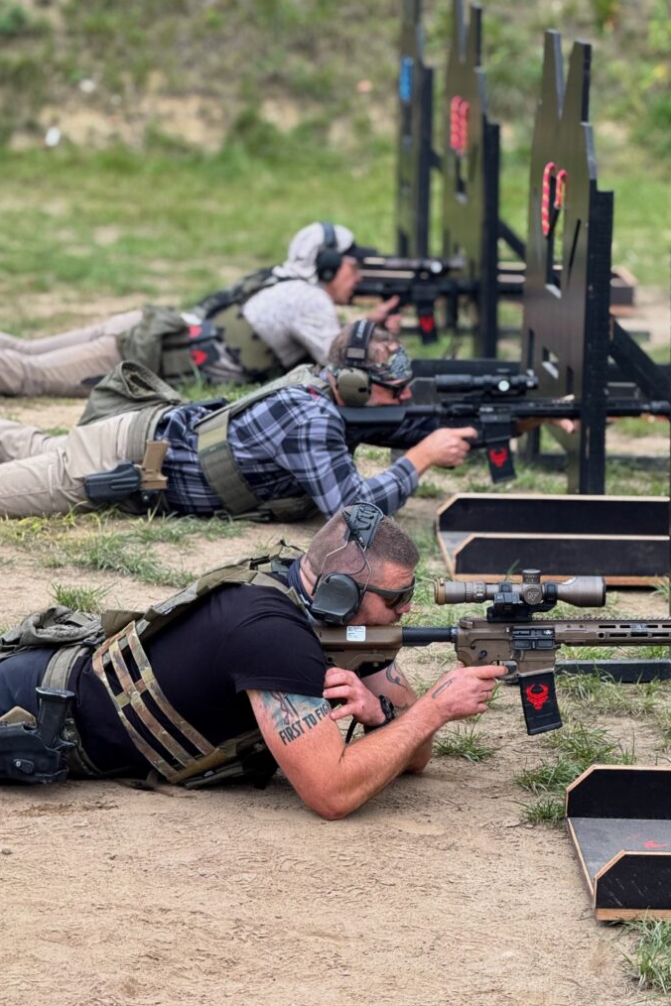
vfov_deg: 16.3
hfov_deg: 10.9
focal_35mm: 126
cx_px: 368
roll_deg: -1.6
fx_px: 3522
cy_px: 503
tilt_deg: -10.6
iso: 80
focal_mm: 15.66
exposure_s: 1/99
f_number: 2.8
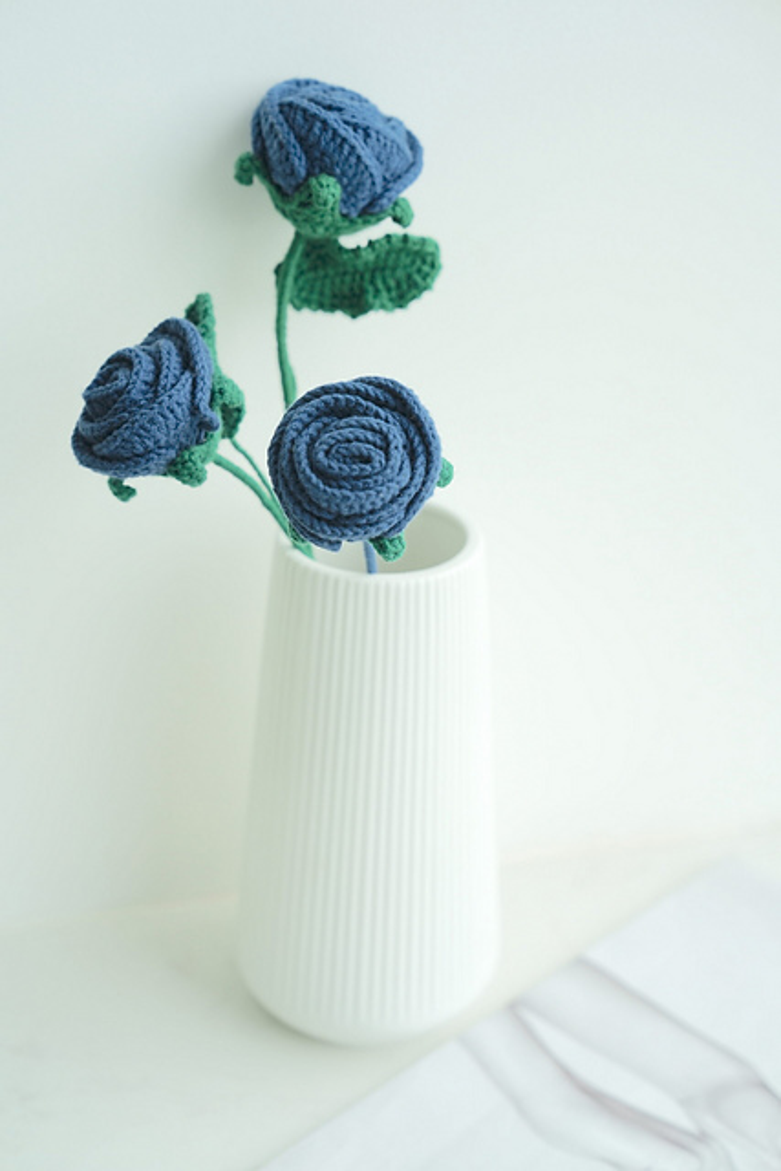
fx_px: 2277
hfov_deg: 19.5
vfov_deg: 28.8
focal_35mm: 70
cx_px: 390
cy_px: 586
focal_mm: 70
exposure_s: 1/160
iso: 320
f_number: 4
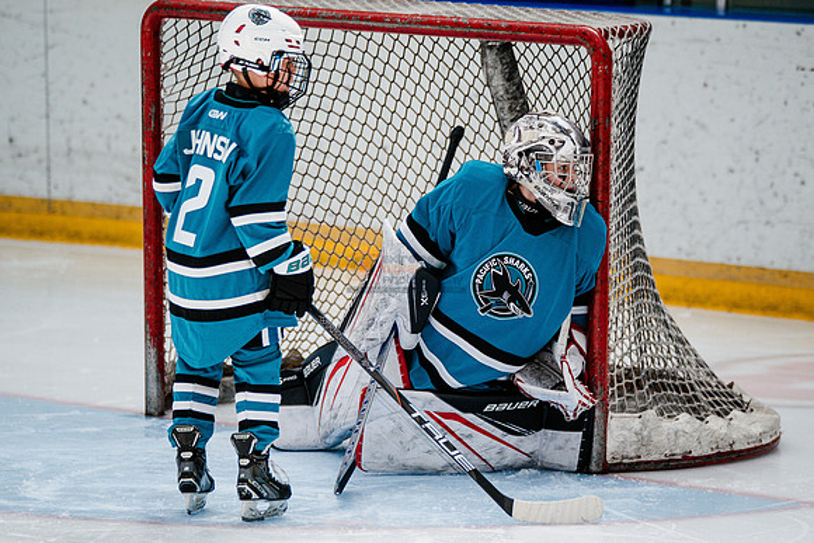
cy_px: 332
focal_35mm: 270
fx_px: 6107
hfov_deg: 7.6
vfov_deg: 5.1
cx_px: 408
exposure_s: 1/3200
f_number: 3.2
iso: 1250
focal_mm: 221
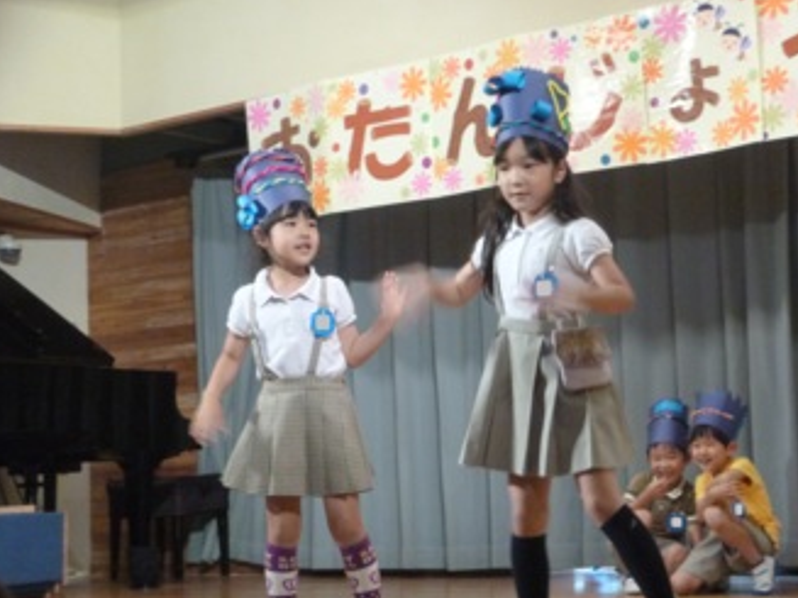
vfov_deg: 19.4
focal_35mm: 76
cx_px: 415
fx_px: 1751
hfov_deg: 25.7
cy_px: 315
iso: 800
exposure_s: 1/20
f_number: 5.5
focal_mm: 12.8
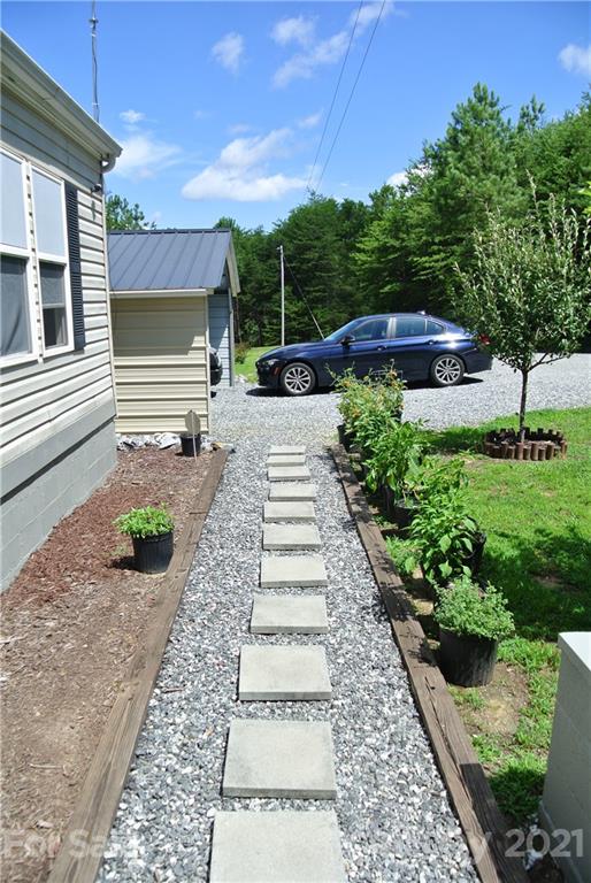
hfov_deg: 48.0
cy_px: 442
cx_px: 296
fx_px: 663
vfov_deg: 67.3
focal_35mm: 27
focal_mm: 10
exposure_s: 1/640
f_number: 4.5
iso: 100
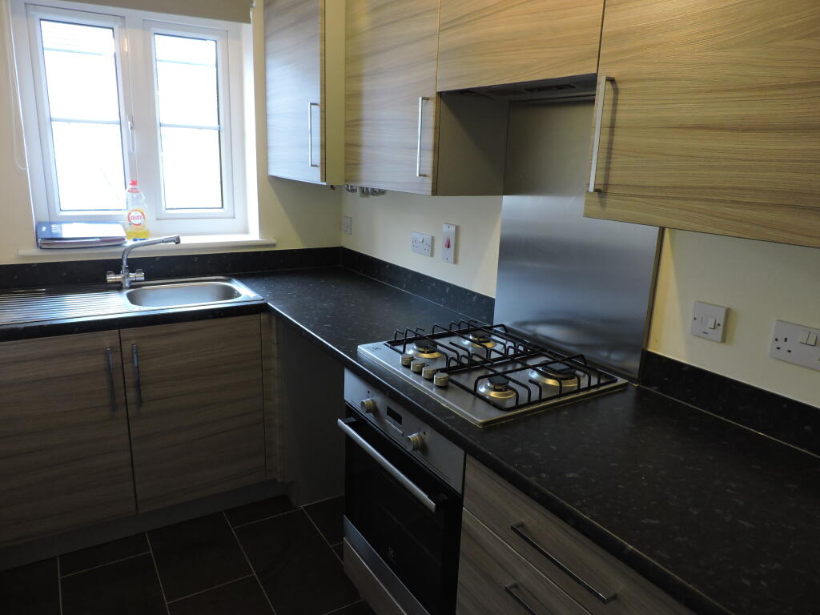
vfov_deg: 56.8
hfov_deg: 71.6
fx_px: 569
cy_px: 308
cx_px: 410
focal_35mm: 24
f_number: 3
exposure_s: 1/8
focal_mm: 4.3
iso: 400
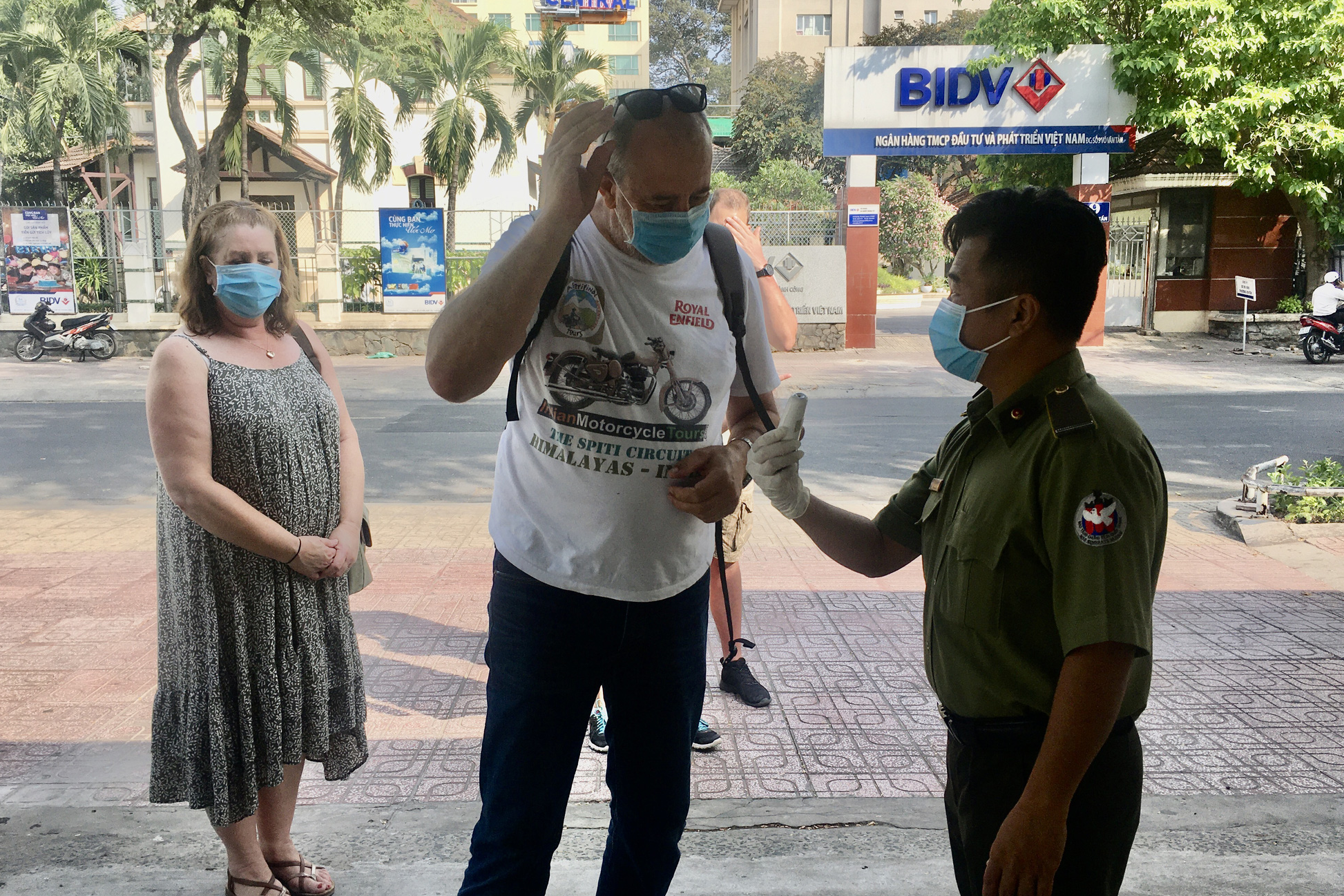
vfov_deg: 42.3
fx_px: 1157
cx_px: 655
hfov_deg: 60.3
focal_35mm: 31
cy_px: 462
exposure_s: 1/545
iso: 25
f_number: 2.2
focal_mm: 4.15
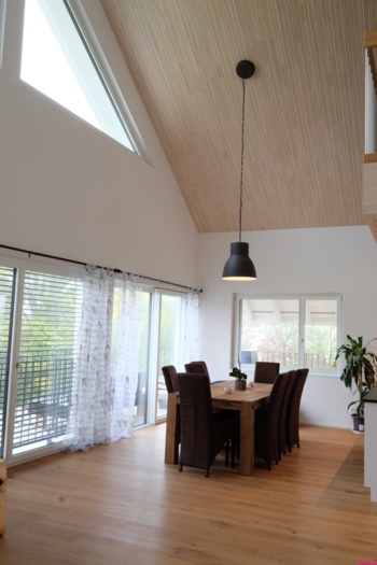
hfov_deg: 40.0
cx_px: 188
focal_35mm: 33
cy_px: 282
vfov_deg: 57.2
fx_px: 518
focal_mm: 21.9
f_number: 16
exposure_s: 1/5
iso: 800
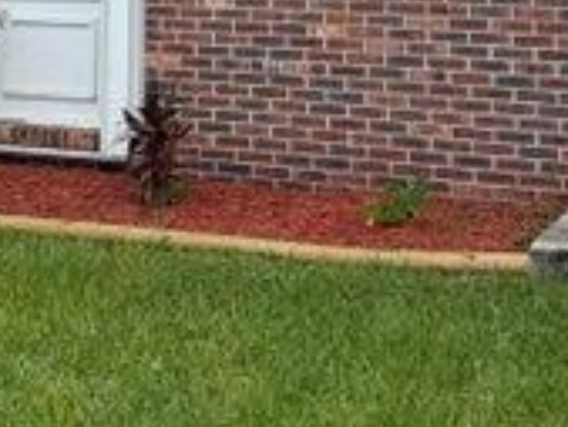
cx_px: 114
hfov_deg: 21.3
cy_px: -235
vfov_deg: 15.0
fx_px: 1494
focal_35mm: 91
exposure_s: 1/3279
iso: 100
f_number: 1.78
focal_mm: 6.76
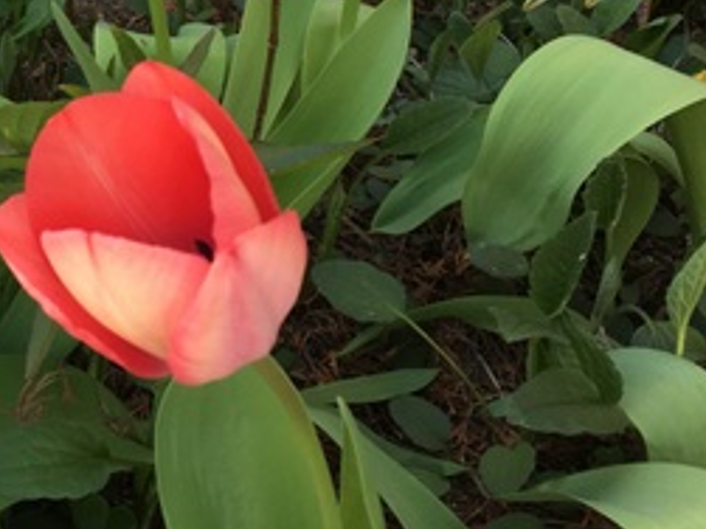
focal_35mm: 74
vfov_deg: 19.2
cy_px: -34
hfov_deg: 24.0
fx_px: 1509
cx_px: -138
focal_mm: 4.15
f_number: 2.2
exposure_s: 1/120
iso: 32
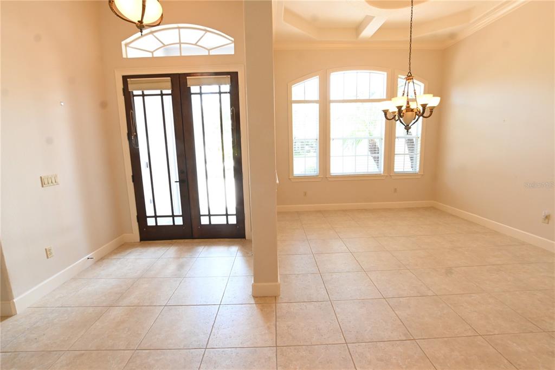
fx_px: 231
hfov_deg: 100.4
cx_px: 278
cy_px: 185
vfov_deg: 77.3
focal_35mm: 15
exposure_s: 1/60
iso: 2000
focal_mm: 10
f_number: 8
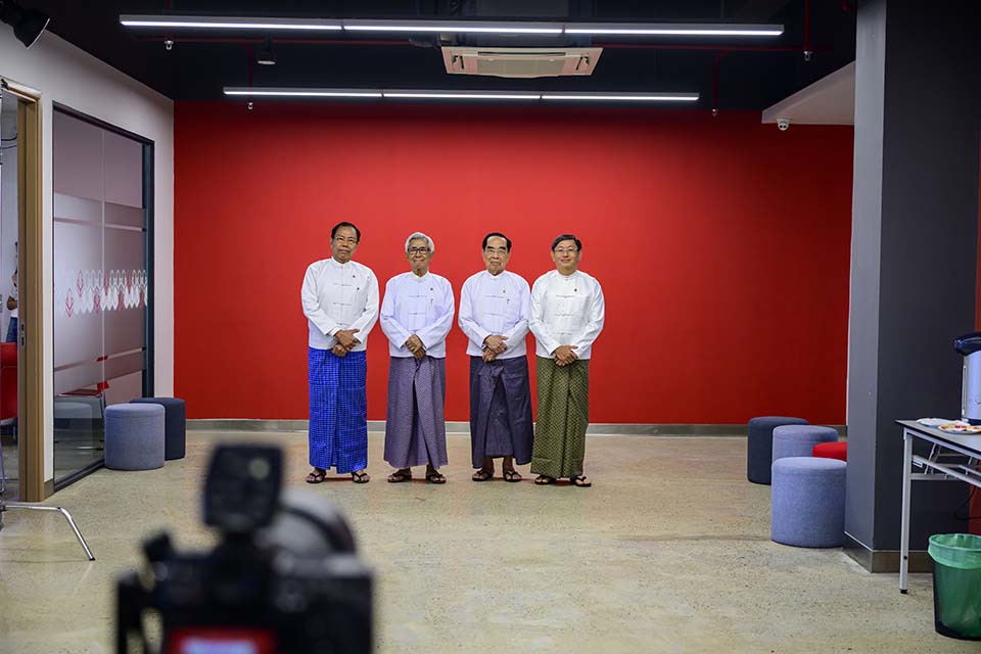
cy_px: 327
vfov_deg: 29.2
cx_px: 490
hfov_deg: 42.7
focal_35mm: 46
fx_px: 1253
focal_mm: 46
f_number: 2.8
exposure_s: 1/250
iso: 1250
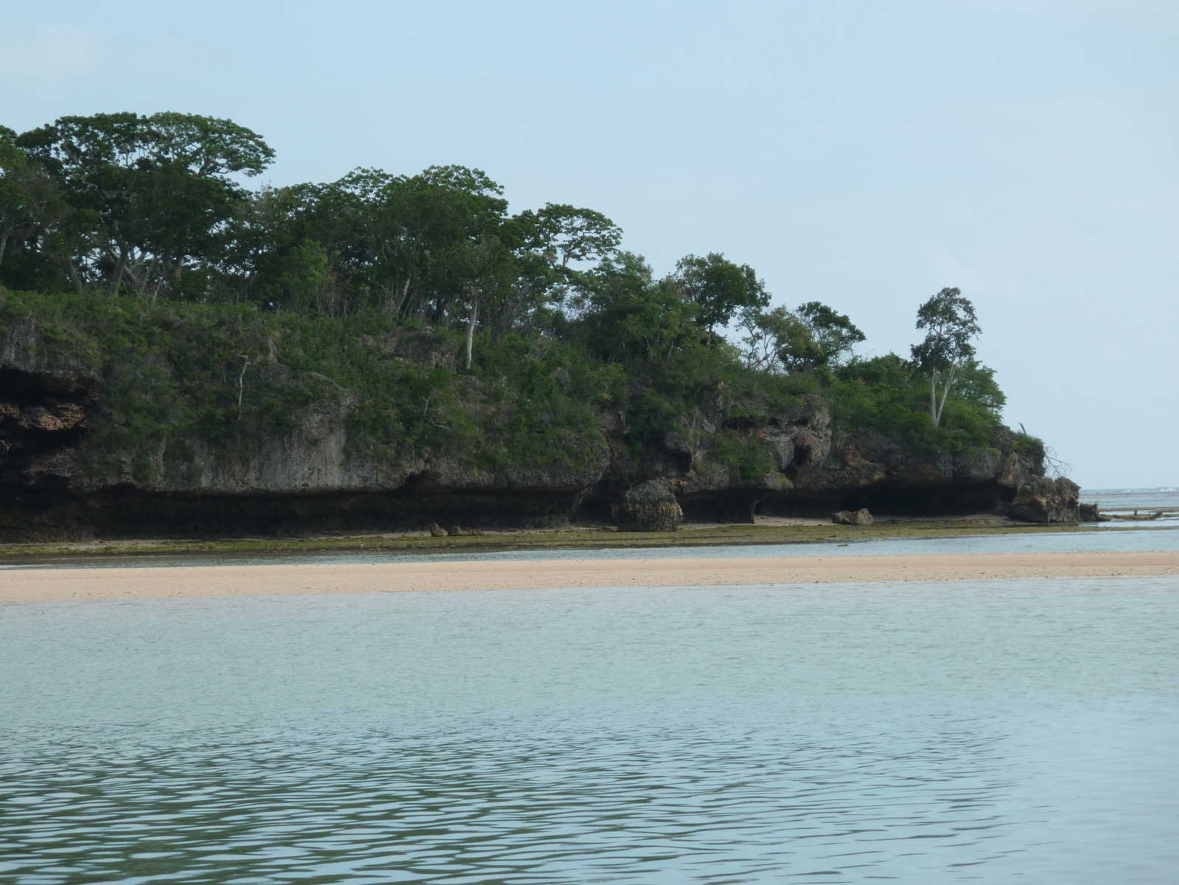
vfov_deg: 10.1
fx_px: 5007
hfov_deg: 13.4
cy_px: 442
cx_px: 590
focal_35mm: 147
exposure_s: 1/400
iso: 80
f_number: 4.5
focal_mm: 24.1
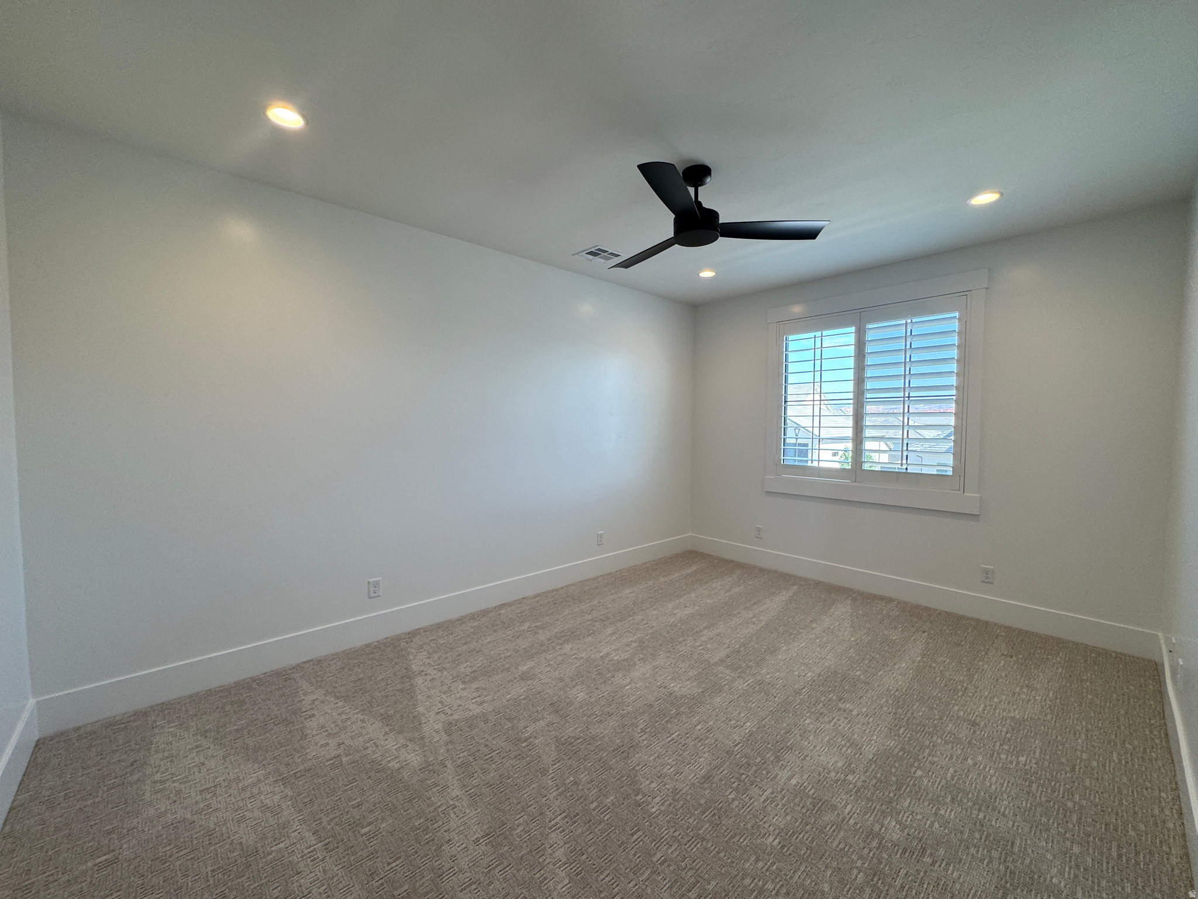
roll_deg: -0.3
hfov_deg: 102.1
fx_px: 485
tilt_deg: -2.6
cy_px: 450
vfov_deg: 85.7
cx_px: 599
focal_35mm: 14
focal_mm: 2.22
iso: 80
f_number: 2.2
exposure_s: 1/120
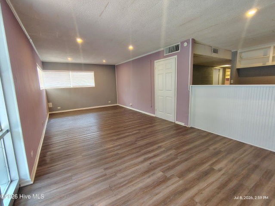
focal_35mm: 16
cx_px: 138
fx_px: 127
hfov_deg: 94.5
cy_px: 103
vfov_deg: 78.2
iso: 346
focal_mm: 2.13
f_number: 2.2
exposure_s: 1/40
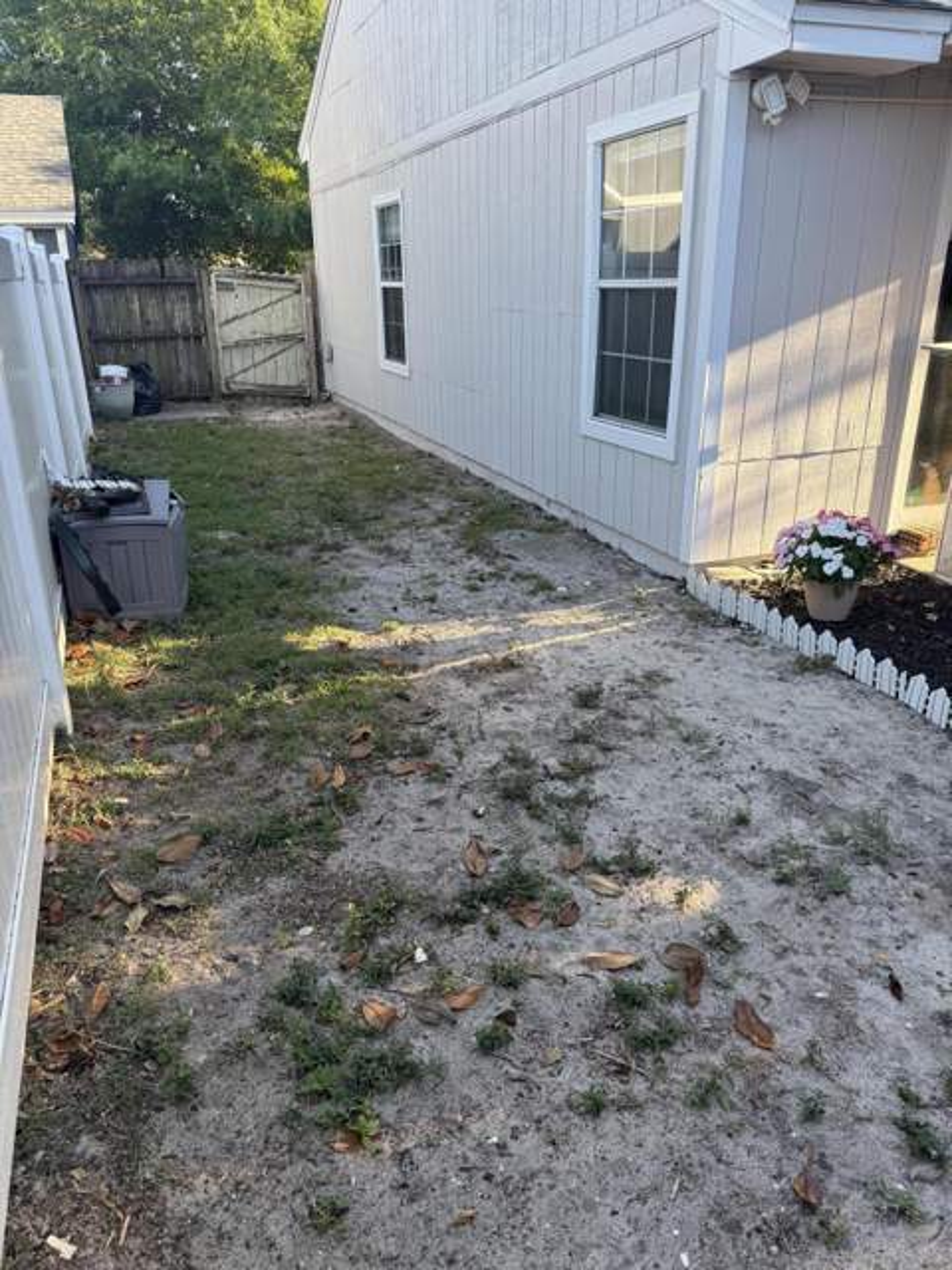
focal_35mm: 24
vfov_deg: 71.6
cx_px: 476
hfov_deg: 56.8
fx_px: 880
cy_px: 635
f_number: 1.78
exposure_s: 1/416
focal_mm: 6.76
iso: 80
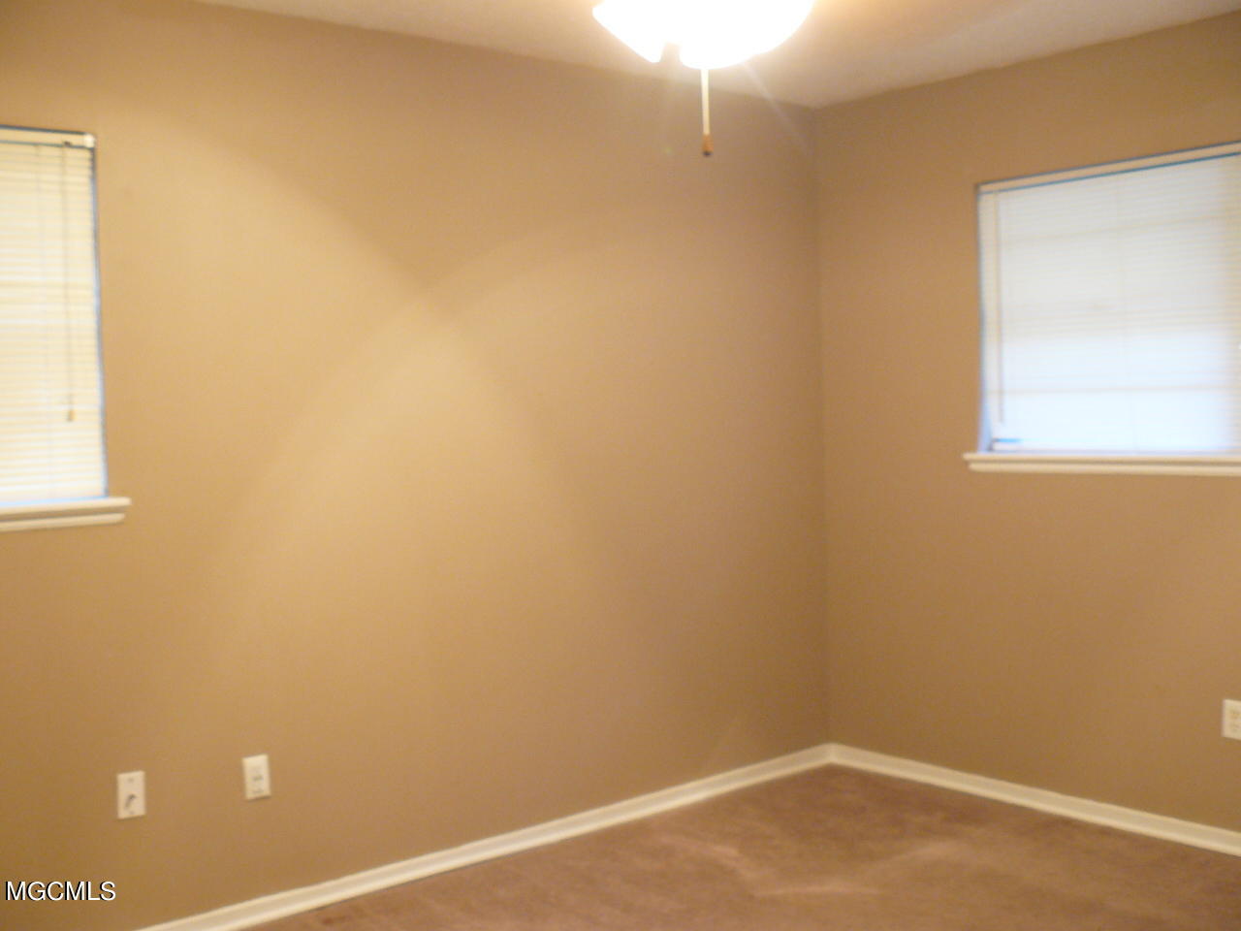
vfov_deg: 39.7
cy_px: 466
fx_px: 1291
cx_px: 620
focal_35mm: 36
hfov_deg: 51.4
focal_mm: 6
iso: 200
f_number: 2.8
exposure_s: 1/3.2
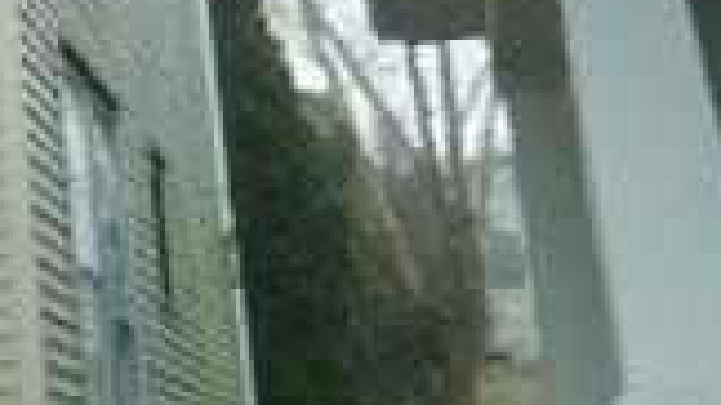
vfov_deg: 11.8
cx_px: -441
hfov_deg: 18.4
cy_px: -138
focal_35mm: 99
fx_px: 1892
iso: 125
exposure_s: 1/200
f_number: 3
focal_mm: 4
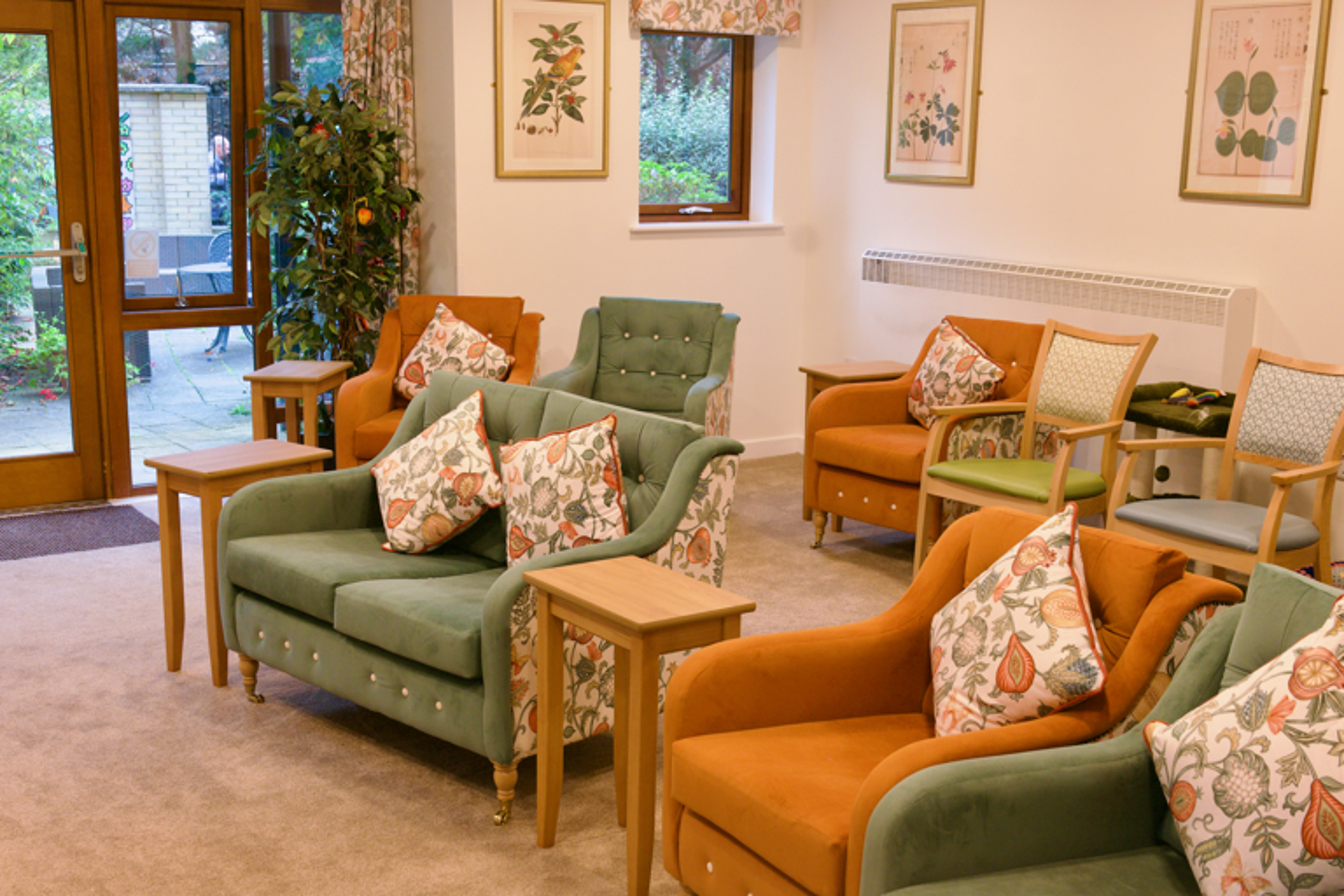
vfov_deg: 35.1
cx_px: 672
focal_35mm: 38
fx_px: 1419
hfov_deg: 50.7
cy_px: 448
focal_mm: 38
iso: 1600
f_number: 7.1
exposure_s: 1/60
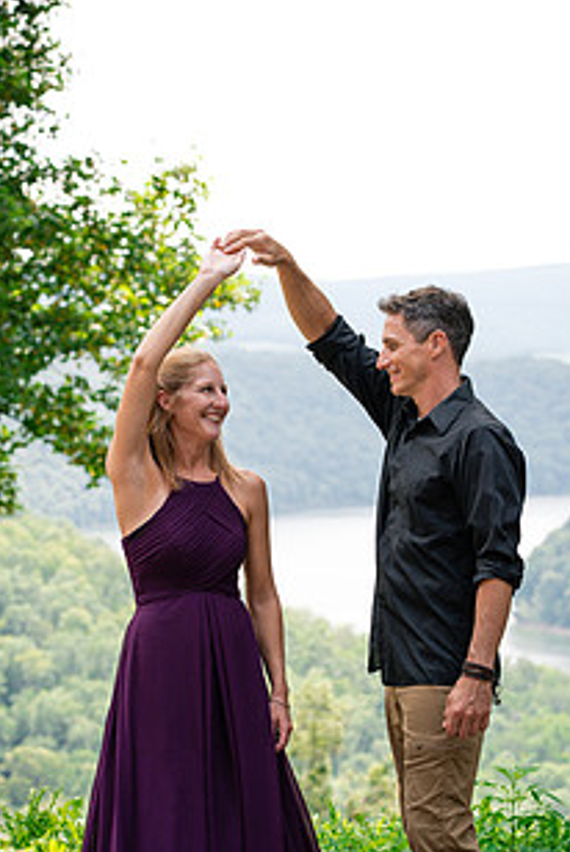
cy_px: 531
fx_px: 2938
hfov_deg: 11.1
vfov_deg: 16.5
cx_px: 335
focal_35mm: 124
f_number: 5
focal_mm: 85
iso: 800
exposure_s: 1/800
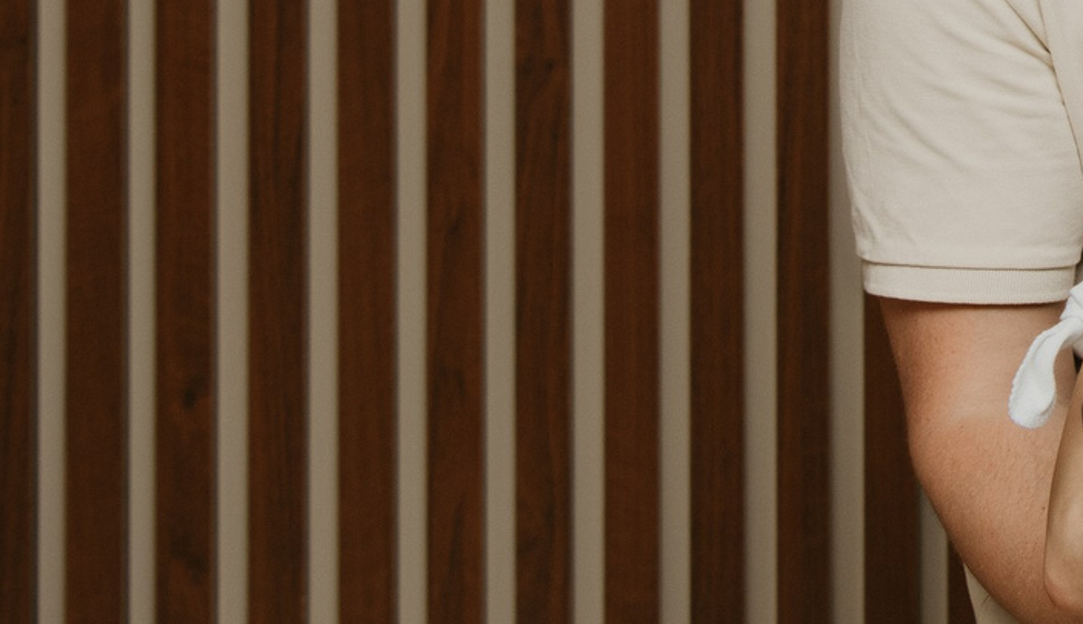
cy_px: -291
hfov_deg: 14.9
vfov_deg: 9.1
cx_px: 1645
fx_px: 3843
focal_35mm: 133
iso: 125
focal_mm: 34
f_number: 4
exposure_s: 1/160
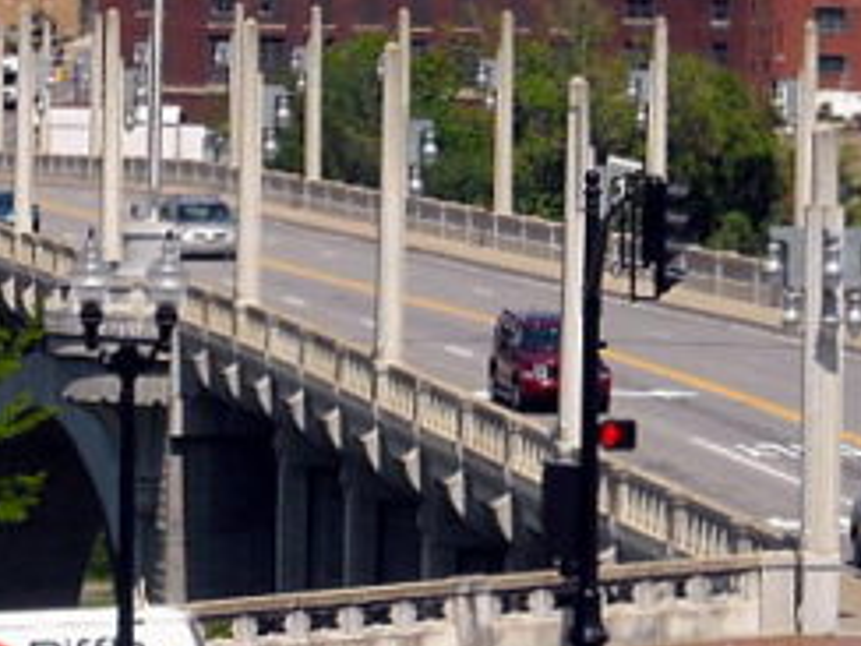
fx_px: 8556
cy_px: -18
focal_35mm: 344
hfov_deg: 5.8
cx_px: 219
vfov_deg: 4.3
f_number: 4.7
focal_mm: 17.1
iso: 64
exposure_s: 1/676
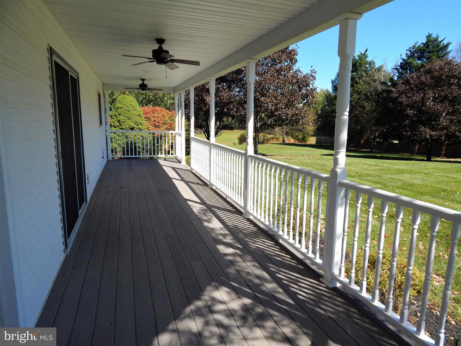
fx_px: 306
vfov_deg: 58.9
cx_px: 230
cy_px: 173
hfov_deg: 73.9
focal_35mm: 23
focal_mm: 4
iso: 125
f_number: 3
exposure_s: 1/800
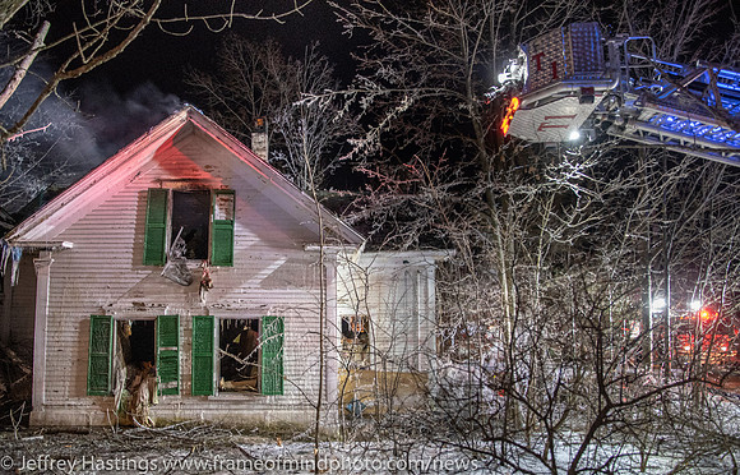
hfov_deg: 73.1
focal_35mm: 25
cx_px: 365
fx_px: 500
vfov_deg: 50.8
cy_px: 250
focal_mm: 16
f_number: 4
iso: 2500
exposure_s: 1/20
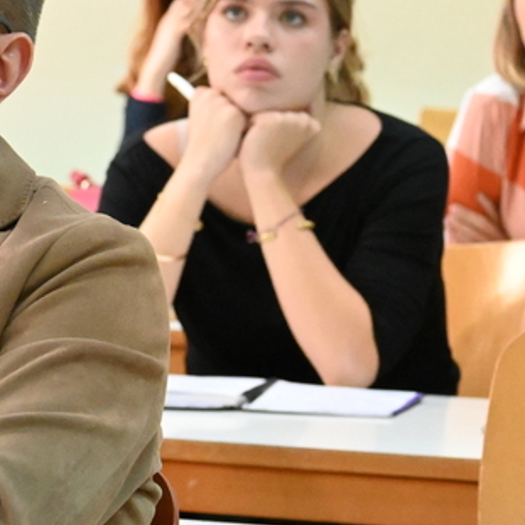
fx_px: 5395
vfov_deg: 5.6
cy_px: 315
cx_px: -272
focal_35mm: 314
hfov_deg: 5.5
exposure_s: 1/160
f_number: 5.6
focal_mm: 75
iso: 8000
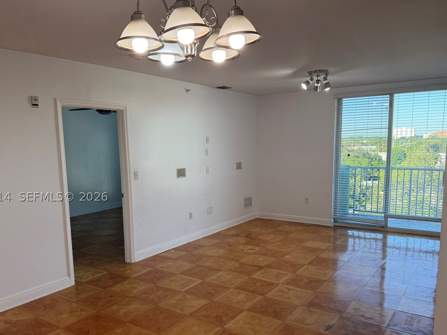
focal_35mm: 29
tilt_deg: -9.5
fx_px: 374
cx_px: 211
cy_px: 197
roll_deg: +1.0
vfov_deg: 48.0
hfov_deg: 61.6
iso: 80
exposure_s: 1/171
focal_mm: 6.76
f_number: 1.78
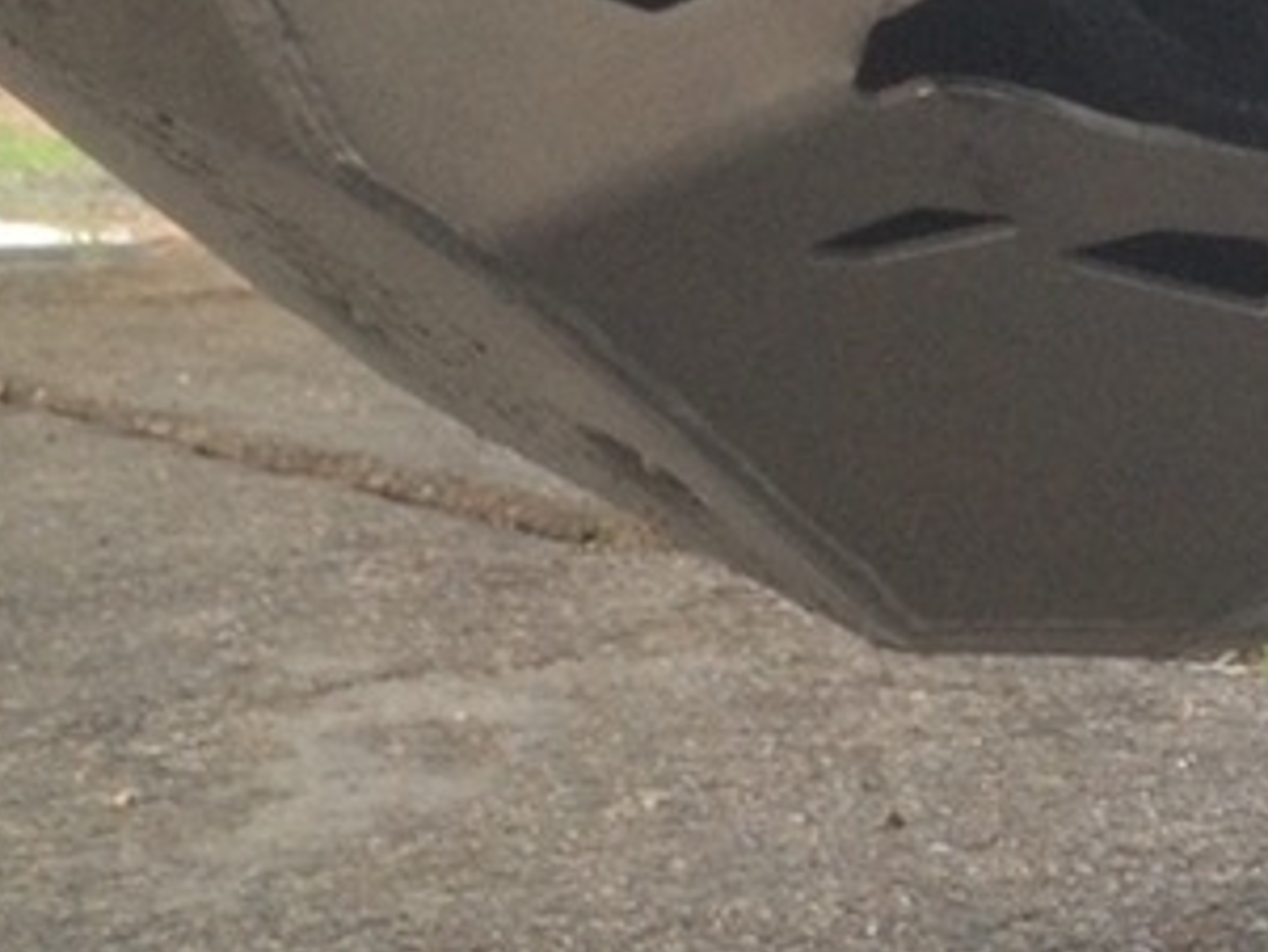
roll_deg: +0.0
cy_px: 379
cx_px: 982
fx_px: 2822
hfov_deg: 25.0
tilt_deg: -7.1
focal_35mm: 77
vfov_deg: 19.1
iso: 320
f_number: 2.2
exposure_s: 1/25
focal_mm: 4.15
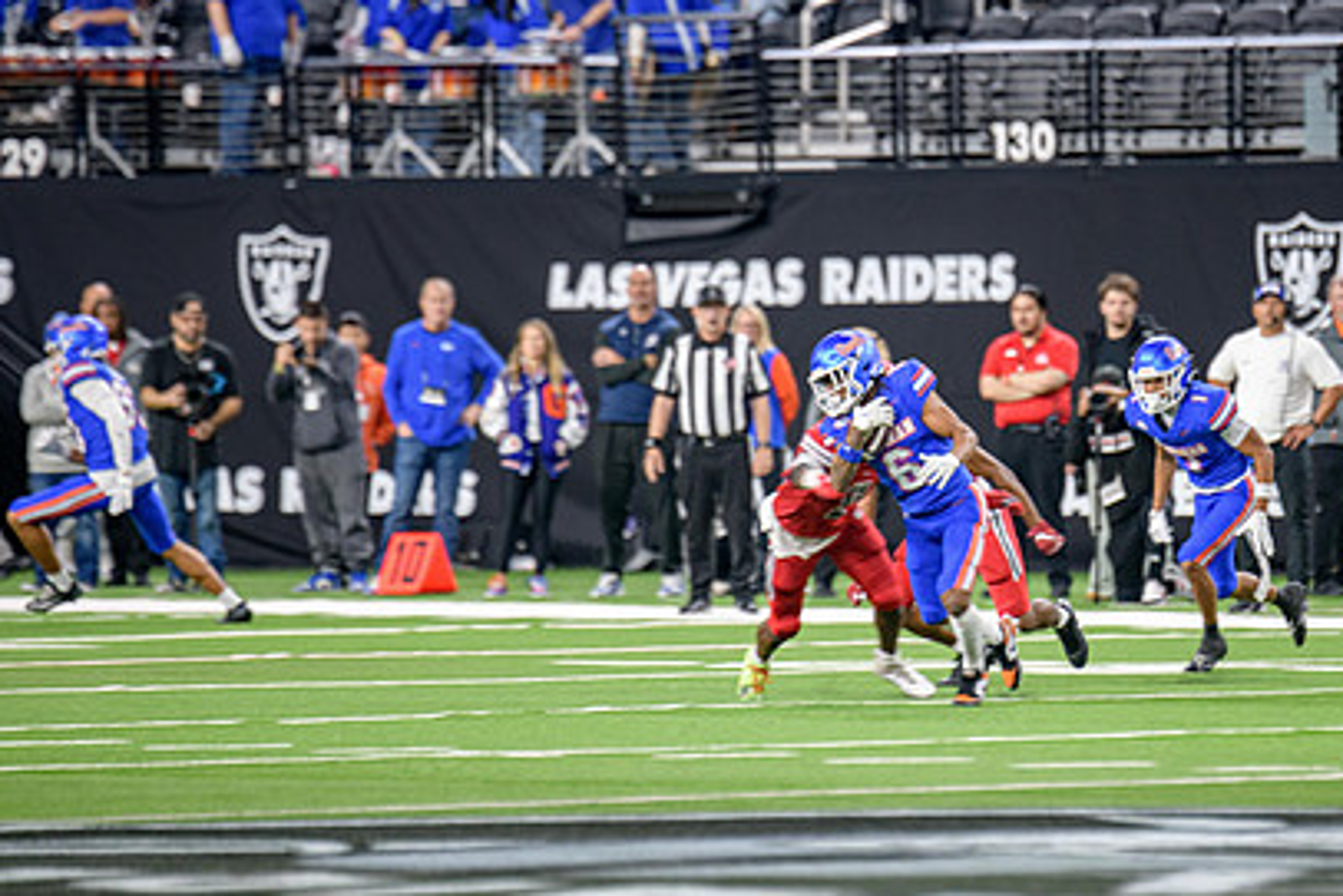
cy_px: 465
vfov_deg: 3.2
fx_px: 16009
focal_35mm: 429
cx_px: 896
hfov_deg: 4.8
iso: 1000
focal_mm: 300
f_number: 2.8
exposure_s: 1/400
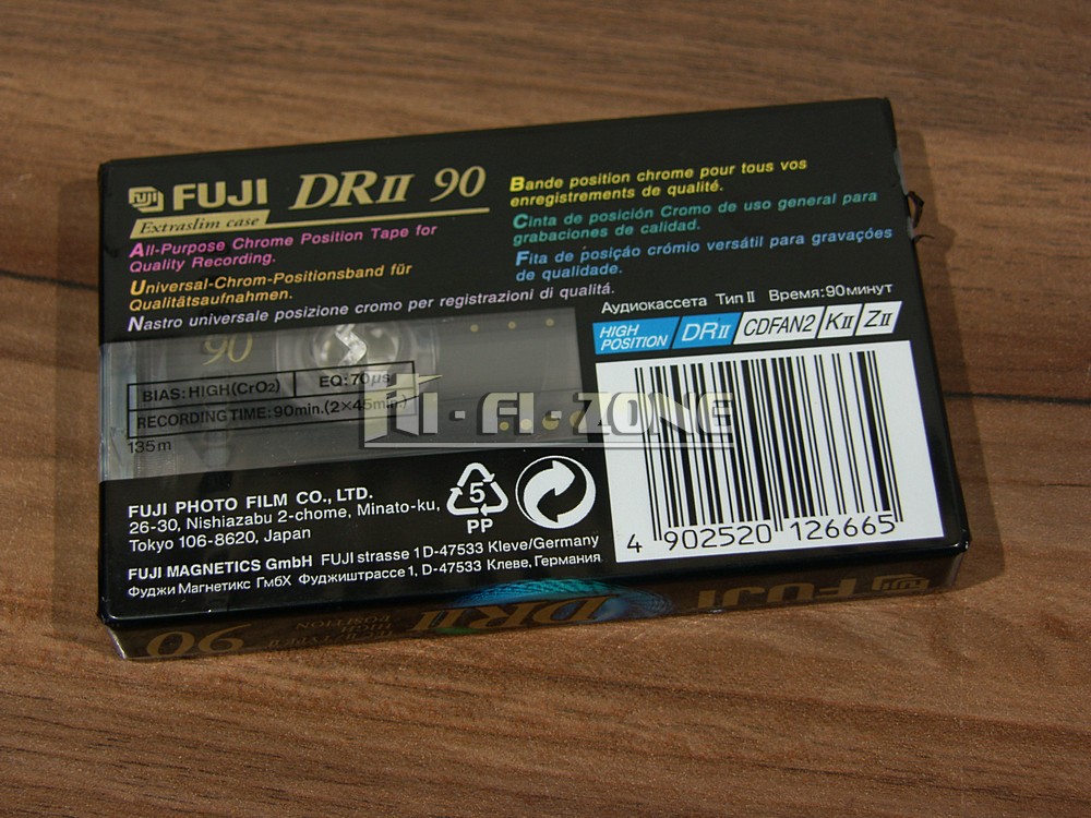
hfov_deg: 27.8
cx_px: 546
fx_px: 2206
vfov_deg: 21.0
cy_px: 409
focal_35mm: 70
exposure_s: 1/60
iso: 50
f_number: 3.2
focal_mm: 18
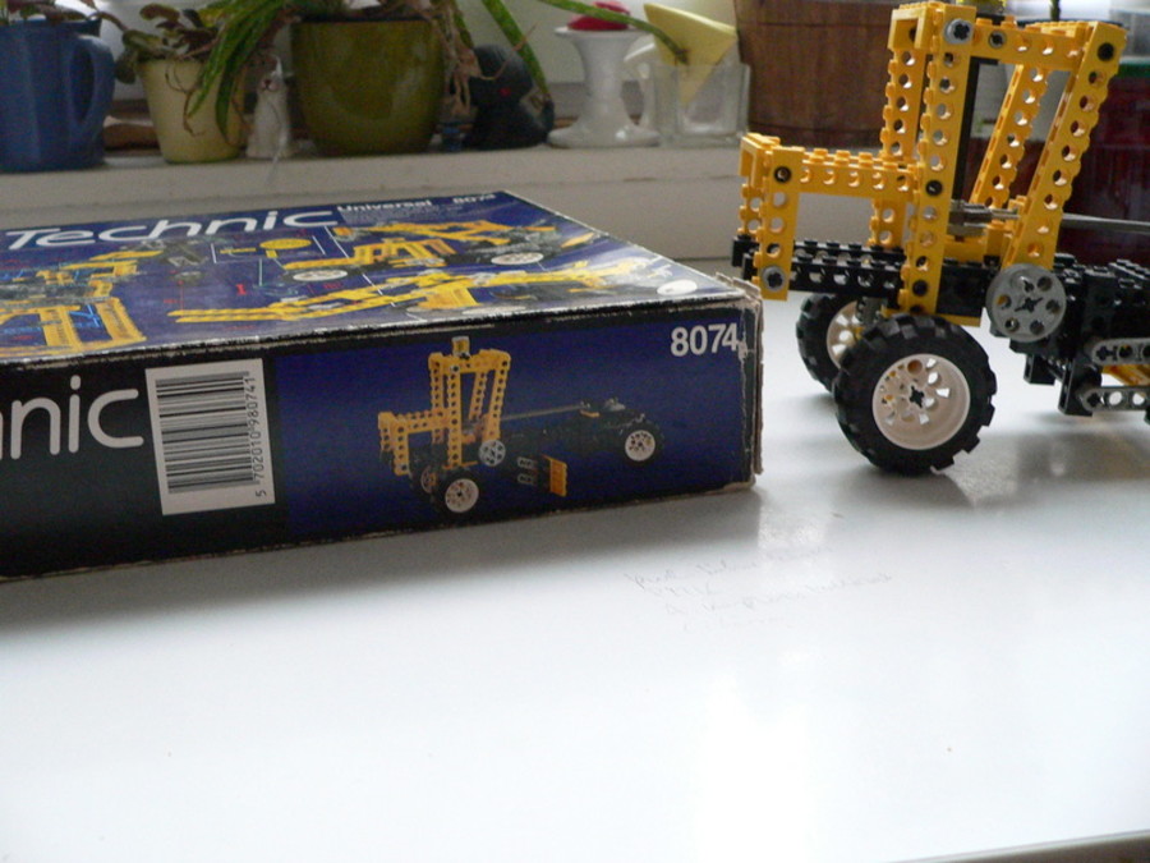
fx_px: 1196
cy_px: 432
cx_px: 575
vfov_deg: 39.7
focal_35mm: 36
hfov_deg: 51.4
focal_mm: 6
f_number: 2.8
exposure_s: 1/20
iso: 400
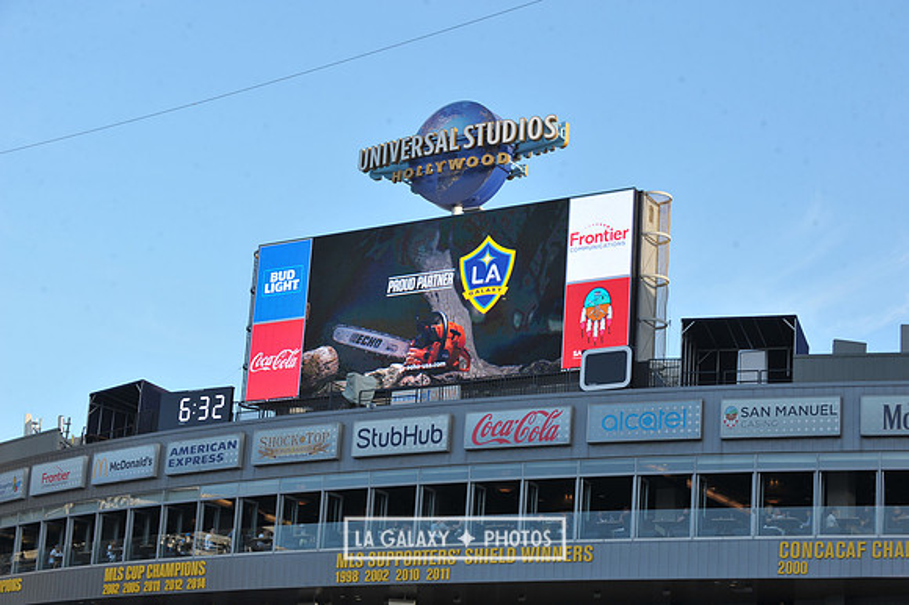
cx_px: 454
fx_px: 2019
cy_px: 302
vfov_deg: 17.0
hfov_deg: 25.4
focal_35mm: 80
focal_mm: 80
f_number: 9
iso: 400
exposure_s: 1/320
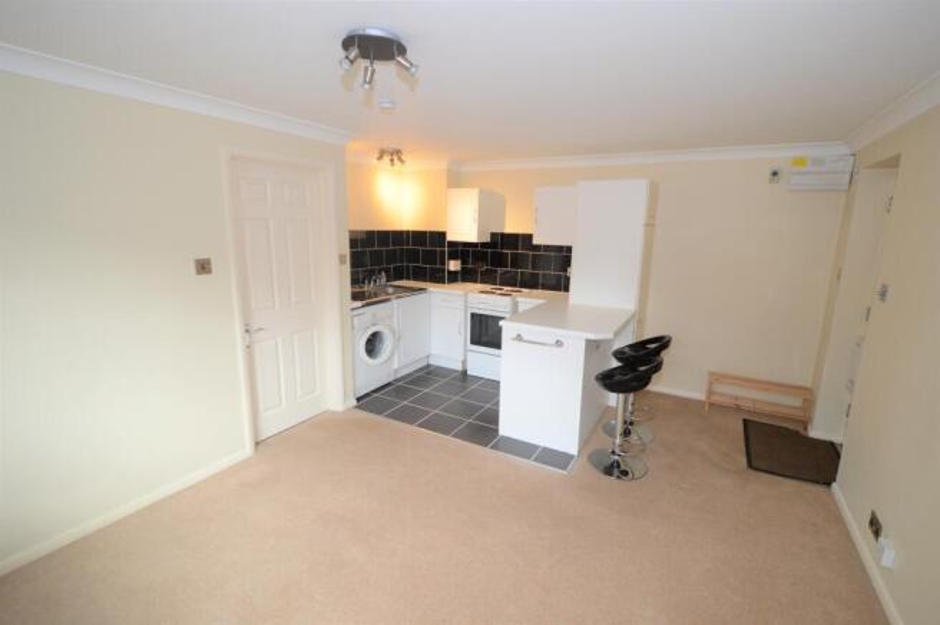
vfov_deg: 77.2
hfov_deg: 100.4
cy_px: 312
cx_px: 470
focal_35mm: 15
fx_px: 391
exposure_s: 1/60
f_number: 4
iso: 400
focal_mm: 10
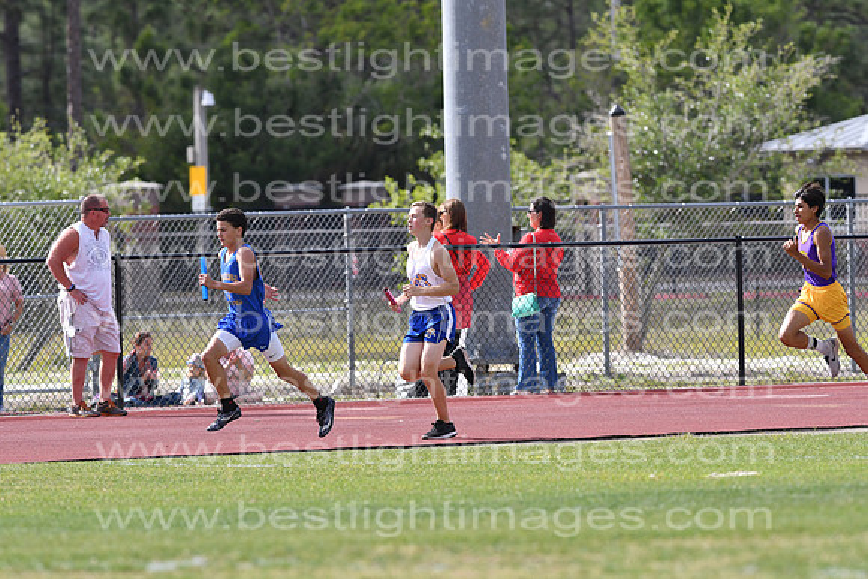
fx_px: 10852
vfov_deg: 3.1
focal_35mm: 450
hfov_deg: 4.6
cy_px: 290
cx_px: 434
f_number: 5.6
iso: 400
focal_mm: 300
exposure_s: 1/1600
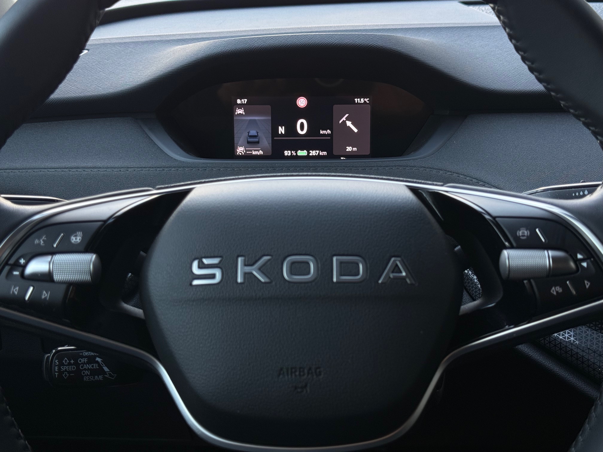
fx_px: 836
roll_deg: -0.3
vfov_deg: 30.3
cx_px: 302
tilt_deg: -19.9
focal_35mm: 48
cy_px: 226
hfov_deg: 39.7
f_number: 1.78
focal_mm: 6.76
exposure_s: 1/121
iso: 64
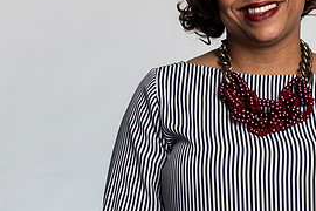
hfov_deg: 13.2
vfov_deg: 8.9
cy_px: 118
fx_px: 1360
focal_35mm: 155
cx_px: 272
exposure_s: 1/200
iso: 80
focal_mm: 50
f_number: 5.6
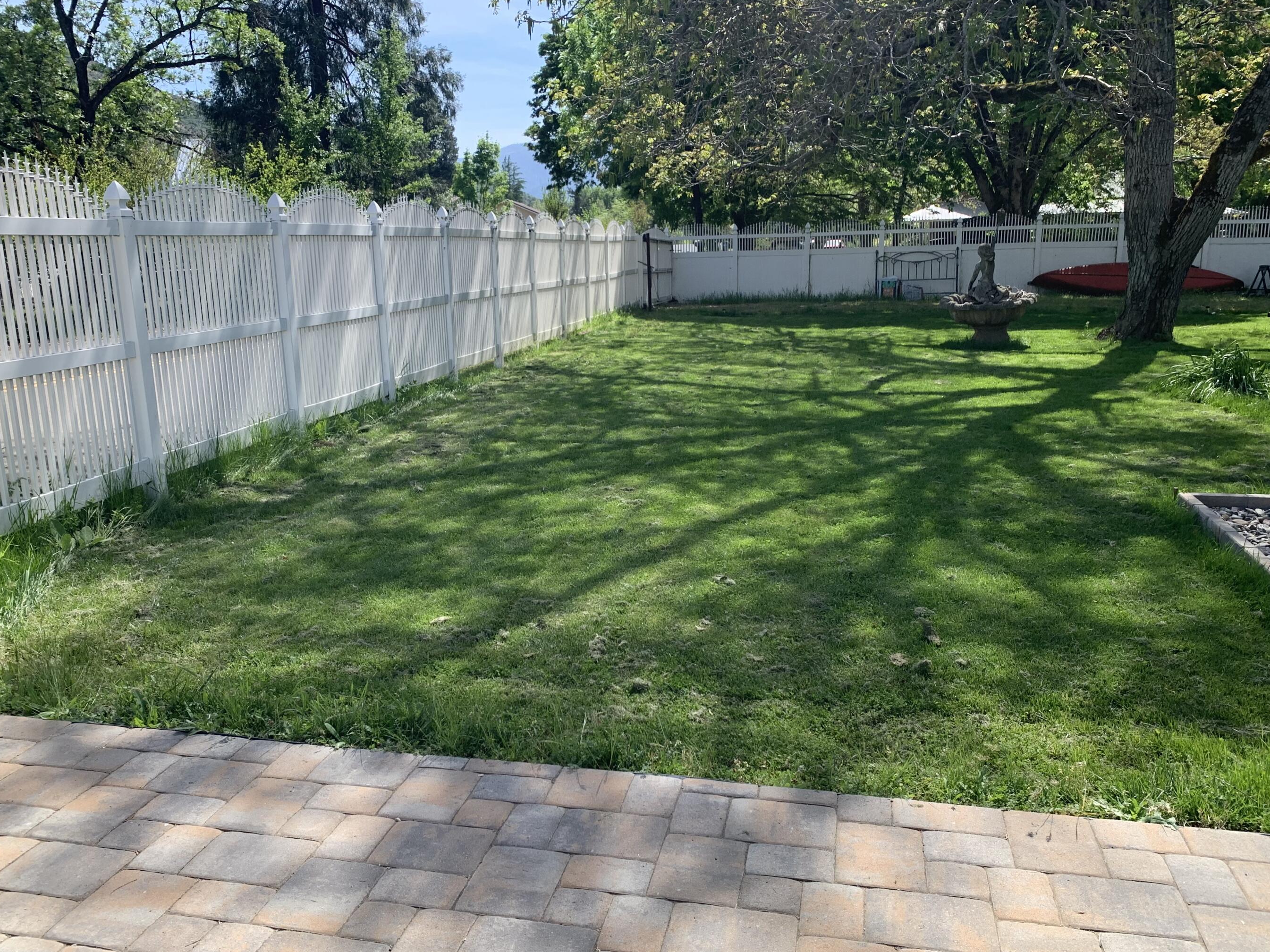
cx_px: 614
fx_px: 1064
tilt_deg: -13.2
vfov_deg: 48.2
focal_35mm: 29
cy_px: 497
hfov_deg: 61.6
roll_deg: +1.1
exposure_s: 1/911
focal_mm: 4.25
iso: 25
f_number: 1.8
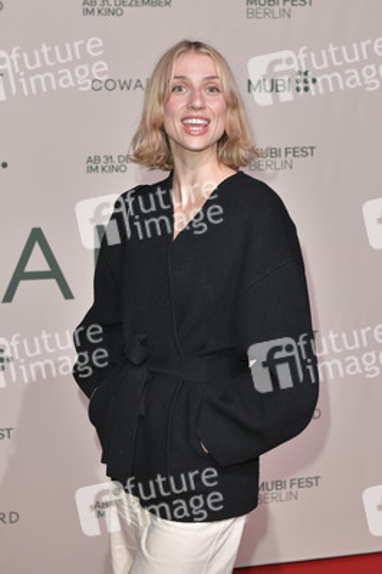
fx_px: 1052
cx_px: 191
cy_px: 287
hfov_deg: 20.6
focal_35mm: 66
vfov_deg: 30.5
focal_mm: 66
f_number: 6.3
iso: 2500
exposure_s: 1/250
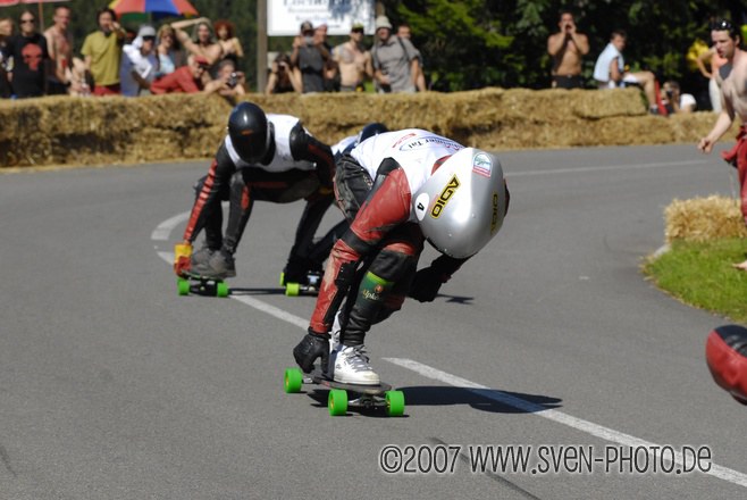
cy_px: 250
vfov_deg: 9.2
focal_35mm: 150
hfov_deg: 13.7
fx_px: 3115
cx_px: 374
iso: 320
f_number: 7.1
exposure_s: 1/1250
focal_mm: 100
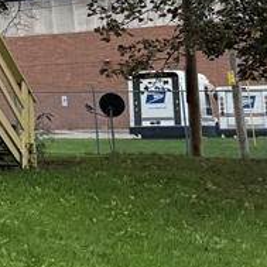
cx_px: -366
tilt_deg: +9.6
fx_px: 1004
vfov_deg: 14.7
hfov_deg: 12.2
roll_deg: +0.8
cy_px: -40
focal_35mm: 115
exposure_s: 1/1091
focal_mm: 6.76
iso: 80
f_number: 1.78
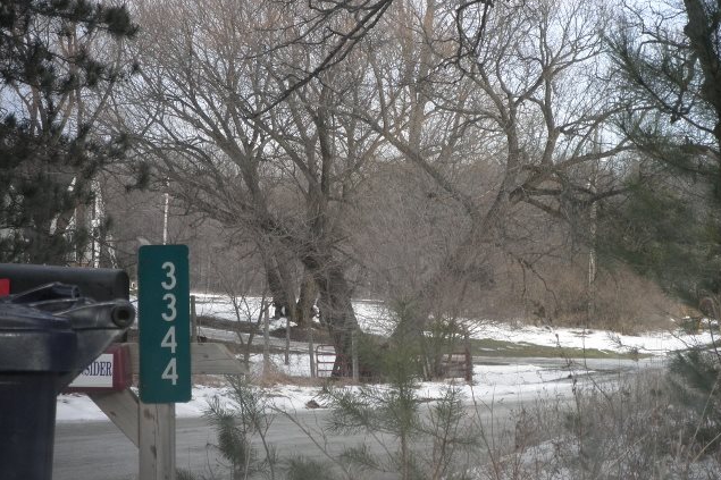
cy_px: 245
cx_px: 361
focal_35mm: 107
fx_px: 2142
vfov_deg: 12.8
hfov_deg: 19.1
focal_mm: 18.3
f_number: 5.3
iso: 125
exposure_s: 1/125
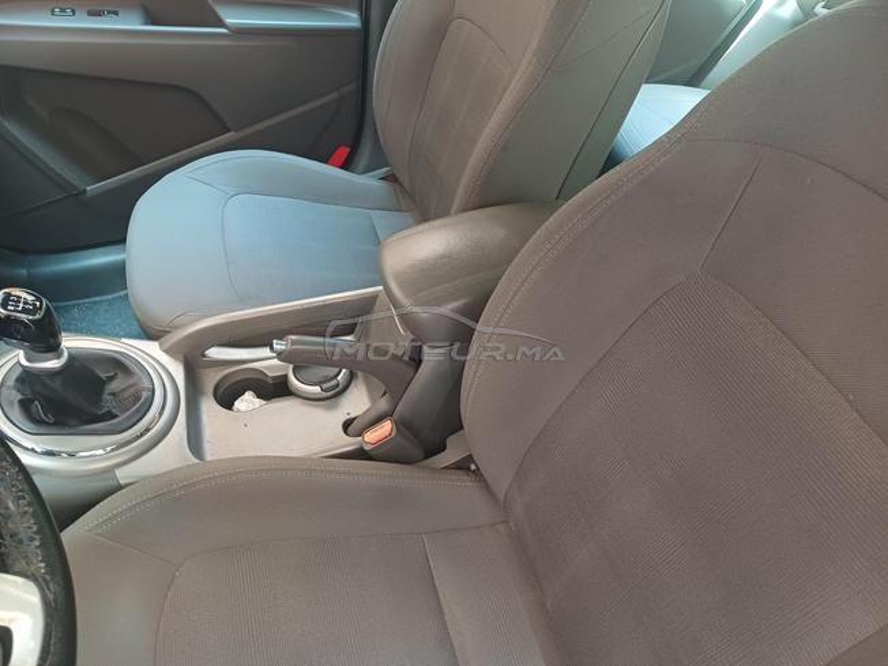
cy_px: 333
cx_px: 444
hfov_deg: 69.4
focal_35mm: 25
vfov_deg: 54.9
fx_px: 641
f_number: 1.8
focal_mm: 4.65
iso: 400
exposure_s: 1/33.3
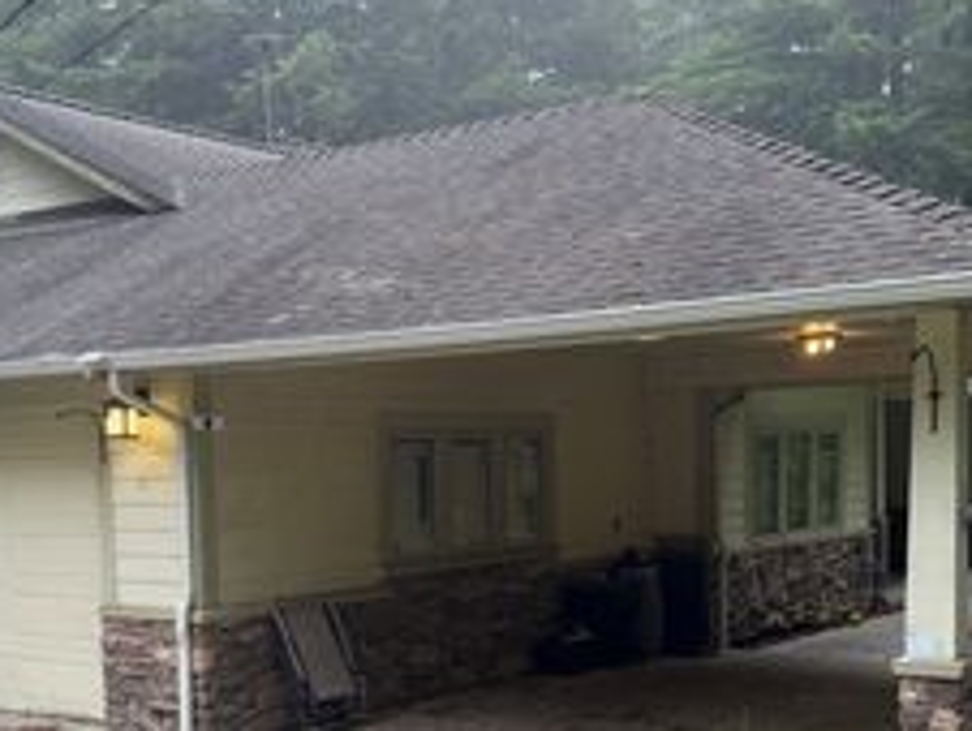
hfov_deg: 35.8
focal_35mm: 53
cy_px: 583
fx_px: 1490
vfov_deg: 27.1
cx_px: 340
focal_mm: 6.76
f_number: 1.78
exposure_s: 1/121
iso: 64
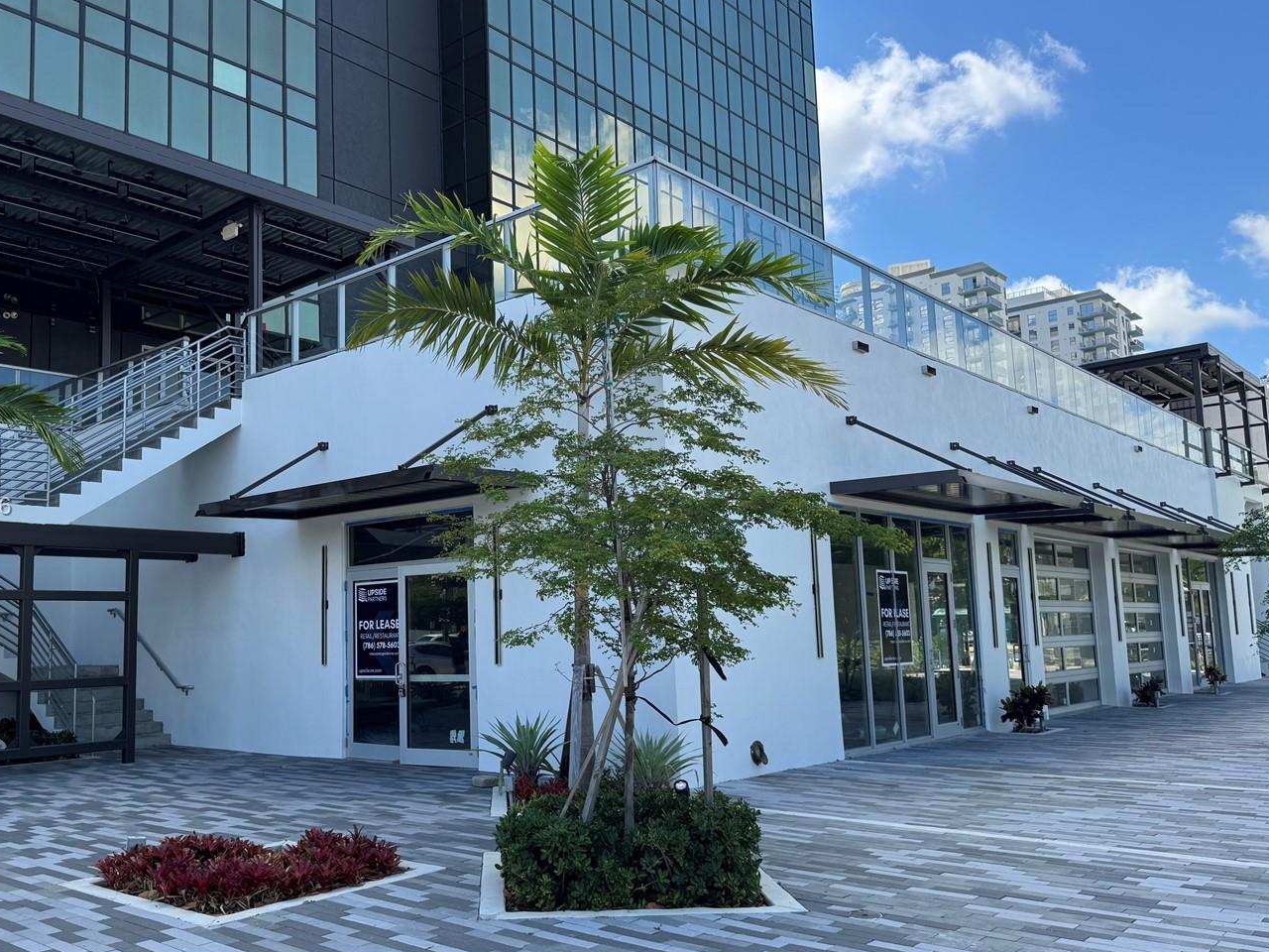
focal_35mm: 30
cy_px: 508
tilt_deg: +6.1
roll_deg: +1.7
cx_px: 496
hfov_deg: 59.4
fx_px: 1100
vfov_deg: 46.8
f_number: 1.78
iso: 80
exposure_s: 1/1721
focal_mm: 6.76
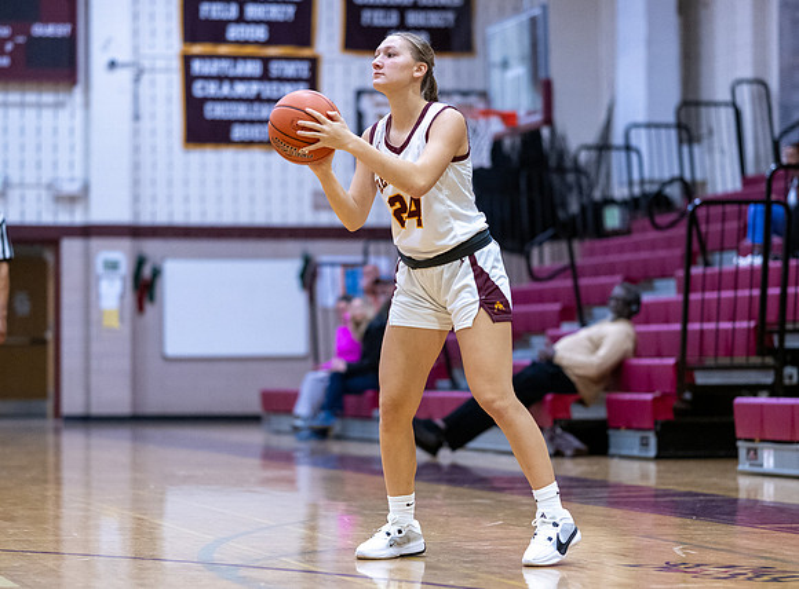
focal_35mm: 130
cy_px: 308
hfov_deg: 15.3
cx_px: 376
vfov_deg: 11.3
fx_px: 2983
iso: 1800
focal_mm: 85
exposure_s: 1/1250
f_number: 1.8
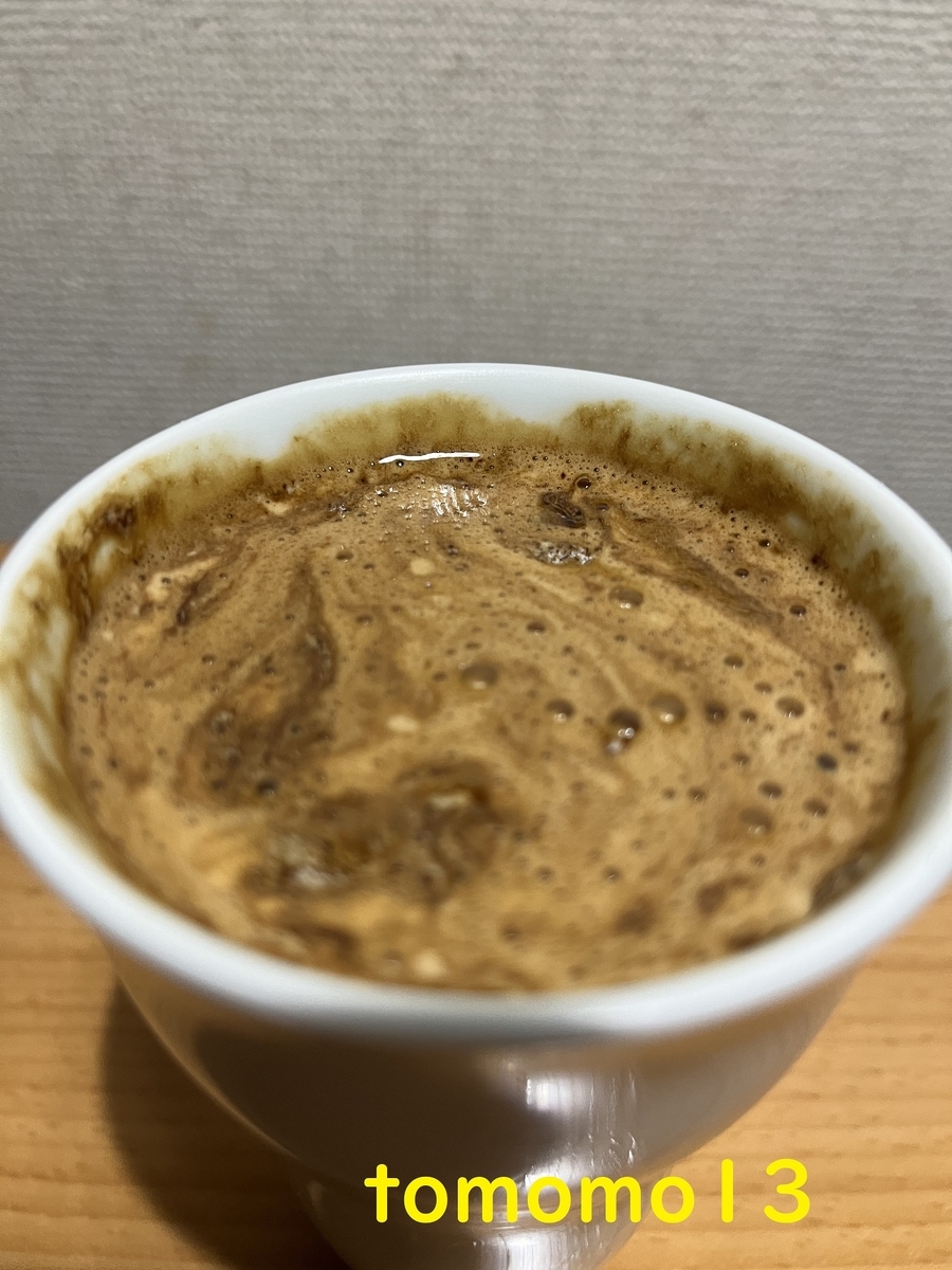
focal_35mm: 26
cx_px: 476
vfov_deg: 67.3
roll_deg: -0.7
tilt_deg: -40.2
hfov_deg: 53.1
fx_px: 953
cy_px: 635
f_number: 1.6
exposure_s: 1/50
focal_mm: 5.1
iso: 160
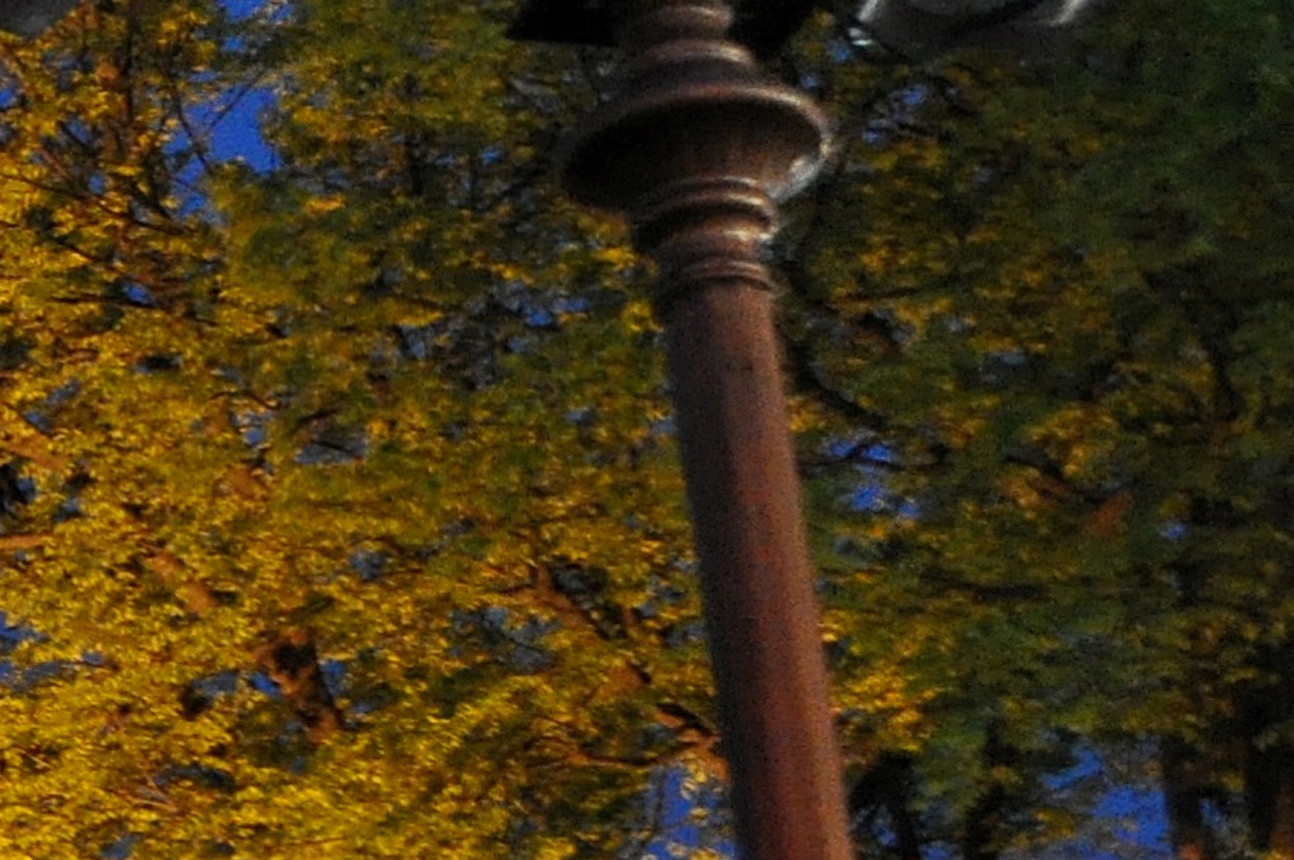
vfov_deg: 7.9
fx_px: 6176
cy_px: 704
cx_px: -1160
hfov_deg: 11.0
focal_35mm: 172
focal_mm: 24
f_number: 4
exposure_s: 1/6
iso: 1600
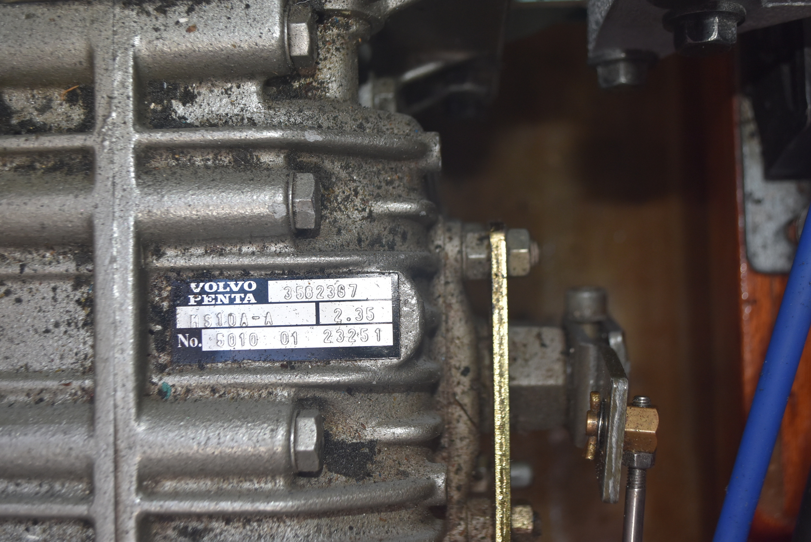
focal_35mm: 48
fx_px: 1082
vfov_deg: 28.1
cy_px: 271
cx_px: 406
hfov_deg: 41.1
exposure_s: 1/100
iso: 560
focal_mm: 32
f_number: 4.8
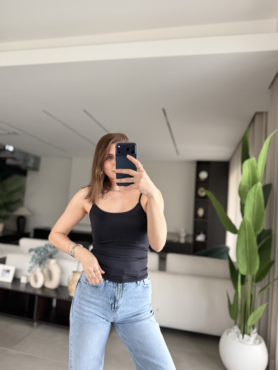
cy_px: 185
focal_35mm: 24
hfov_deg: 56.8
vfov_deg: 71.6
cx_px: 139
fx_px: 257
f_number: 1.78
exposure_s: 1/60
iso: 320
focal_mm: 6.76
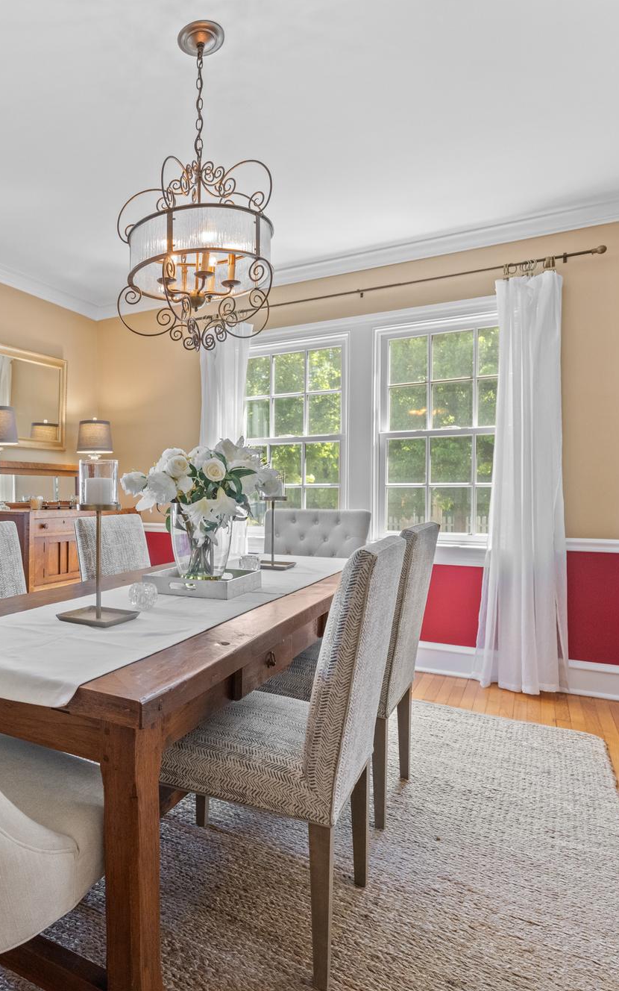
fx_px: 594
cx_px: 115
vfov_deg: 79.6
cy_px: 486
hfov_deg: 51.3
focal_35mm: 22
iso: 1250
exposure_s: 1/30
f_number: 5
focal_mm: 14
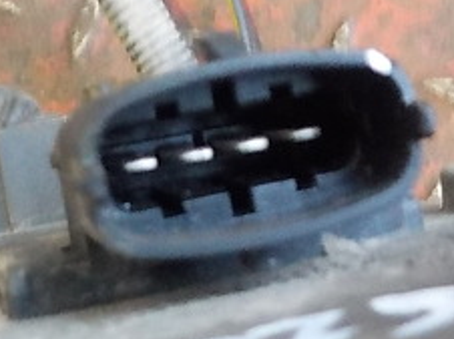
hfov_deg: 23.0
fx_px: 1114
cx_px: 277
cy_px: 203
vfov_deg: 17.3
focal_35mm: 85
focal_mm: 4.1
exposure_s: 1/8
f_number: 3.3
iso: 800
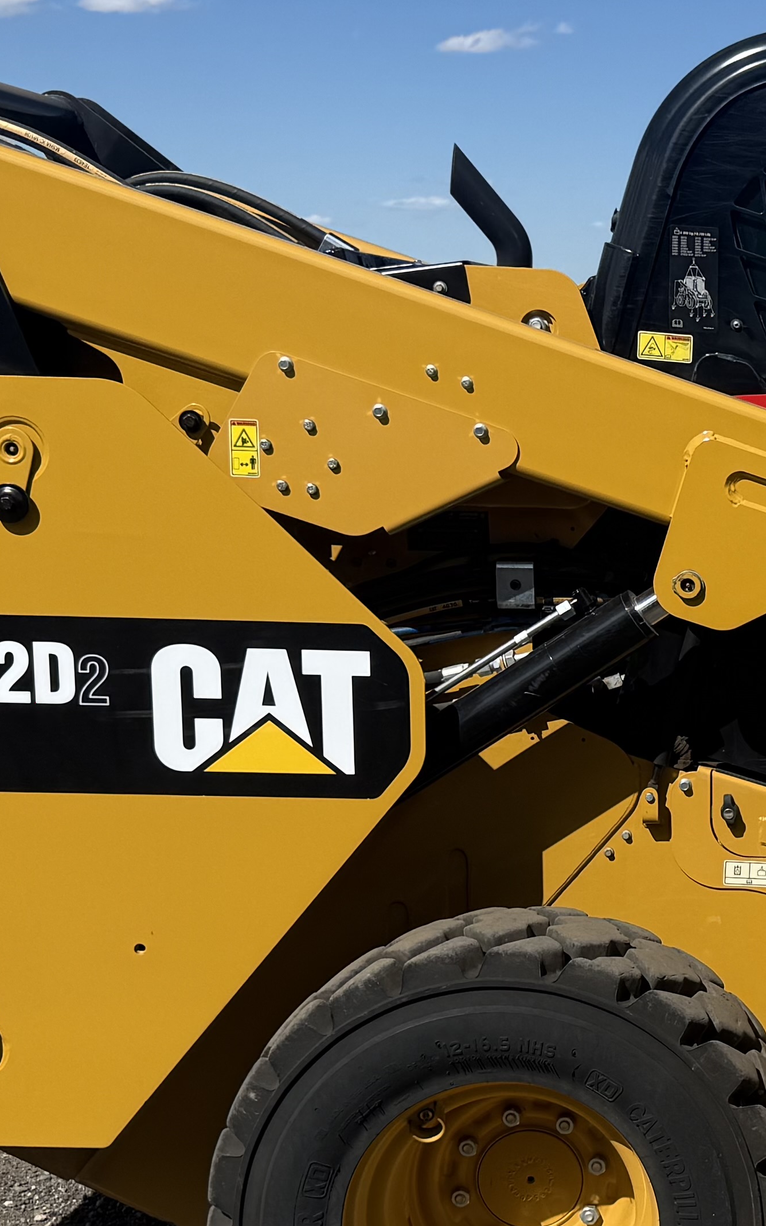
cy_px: 776
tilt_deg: -10.0
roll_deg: -0.5
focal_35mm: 68
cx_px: 1037
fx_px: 2271
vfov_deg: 30.1
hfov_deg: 17.7
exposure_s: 1/6173
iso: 80
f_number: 1.78
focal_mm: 6.76
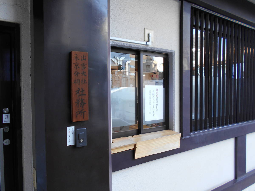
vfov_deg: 53.1
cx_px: 128
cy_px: 96
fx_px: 192
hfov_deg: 67.3
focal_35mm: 26
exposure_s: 1/30
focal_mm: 4.6
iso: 100
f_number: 3.2
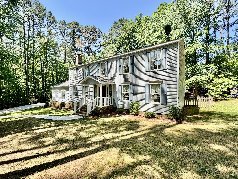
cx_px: 112
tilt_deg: -2.0
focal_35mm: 15
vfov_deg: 81.7
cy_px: 92
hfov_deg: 98.1
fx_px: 103
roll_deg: -0.8
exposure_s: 1/515
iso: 50
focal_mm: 2.22
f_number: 2.2
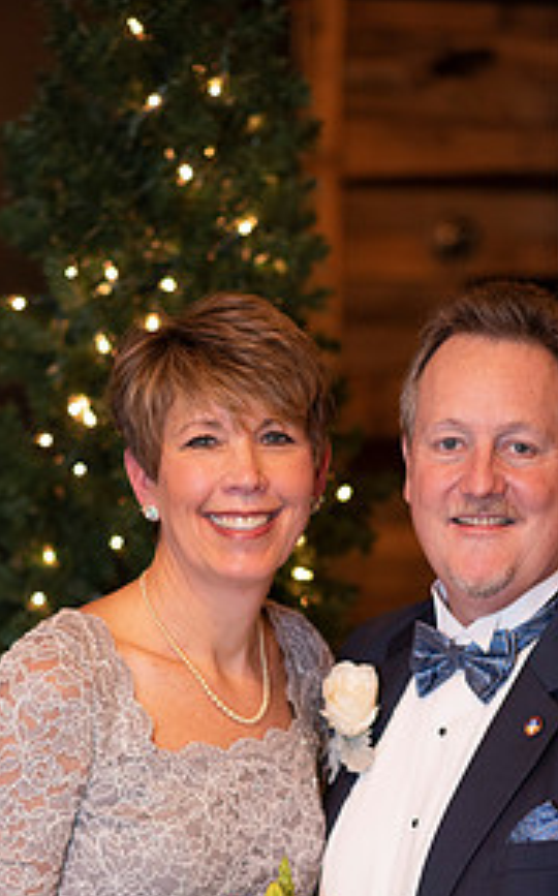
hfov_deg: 9.7
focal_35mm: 135
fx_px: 3293
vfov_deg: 15.4
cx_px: 335
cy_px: 694
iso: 1000
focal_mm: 85
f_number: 2.2
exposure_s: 1/200
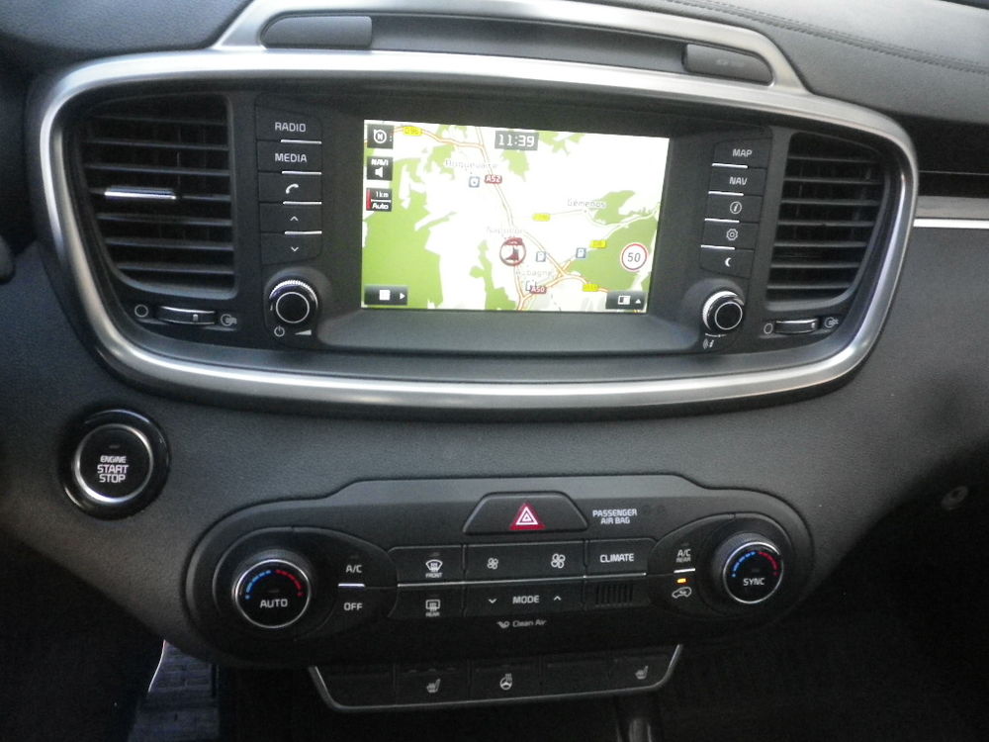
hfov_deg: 63.4
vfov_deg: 49.7
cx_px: 494
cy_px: 371
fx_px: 800
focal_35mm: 28
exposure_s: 1/100
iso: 800
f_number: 3.5
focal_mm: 5.05
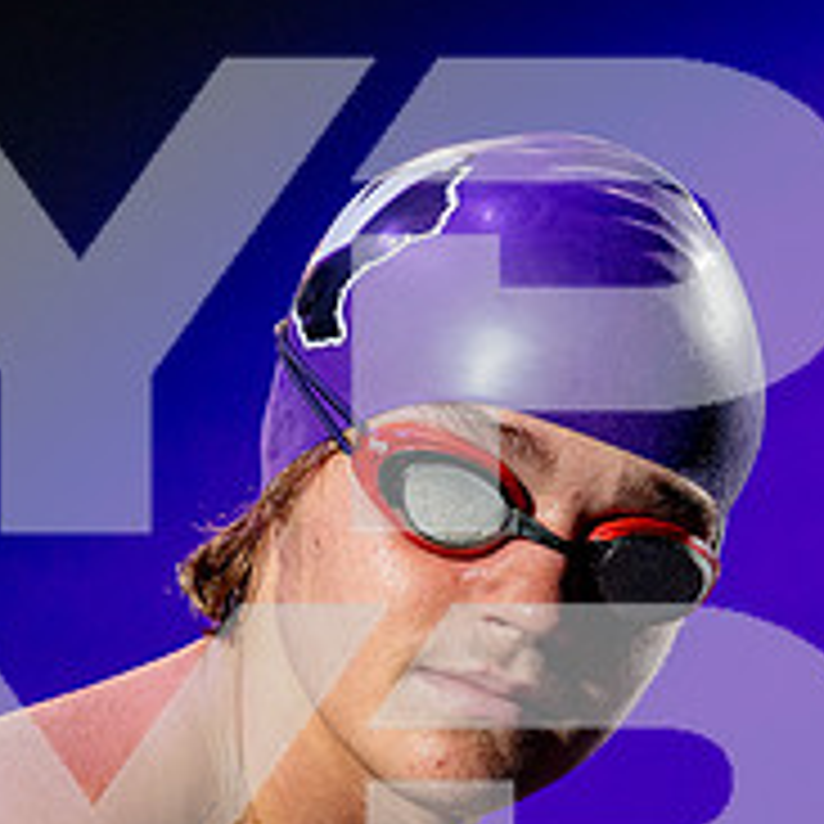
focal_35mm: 116
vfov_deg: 14.8
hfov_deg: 15.0
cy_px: 844
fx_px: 3124
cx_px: 279
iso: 2500
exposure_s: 1/250
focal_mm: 43
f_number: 9
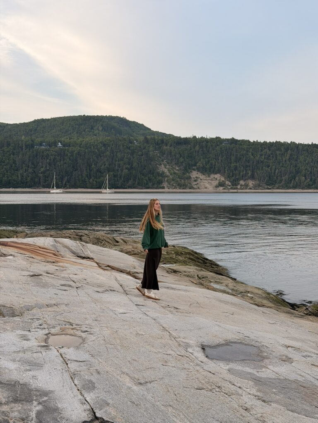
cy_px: 212
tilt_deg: -2.3
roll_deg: -0.7
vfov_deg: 39.7
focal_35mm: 48
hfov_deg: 30.3
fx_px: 588
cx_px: 159
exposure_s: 1/875
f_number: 1.78
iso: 64
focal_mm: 6.76
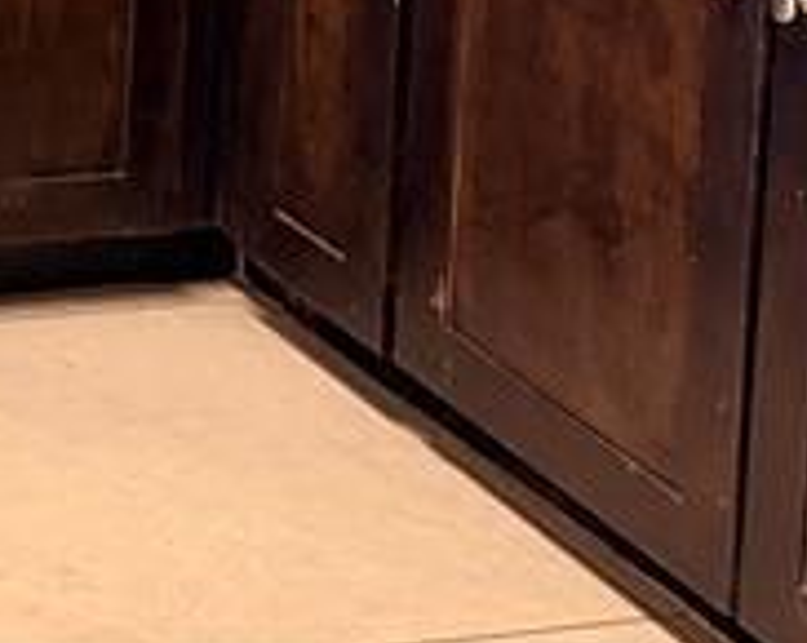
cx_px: -962
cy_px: -1051
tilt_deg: -2.4
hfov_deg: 12.3
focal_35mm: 132
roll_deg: -0.6
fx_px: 3148
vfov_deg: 9.8
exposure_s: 1/60
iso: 500
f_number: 1.78
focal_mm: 6.76
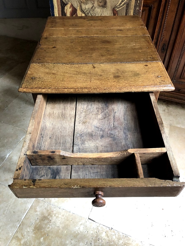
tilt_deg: -44.9
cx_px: 92
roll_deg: +0.6
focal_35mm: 28
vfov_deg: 63.4
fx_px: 200
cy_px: 123
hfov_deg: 49.7
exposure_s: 1/15
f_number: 1.8
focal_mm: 4
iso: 64
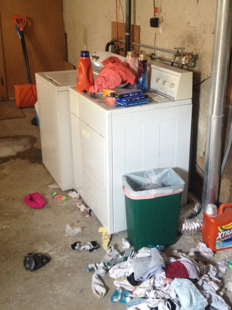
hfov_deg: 31.5
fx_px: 411
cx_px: 126
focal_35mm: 46
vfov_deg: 41.1
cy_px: 127
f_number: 2.4
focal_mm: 4.28
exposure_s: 1/20
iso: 320
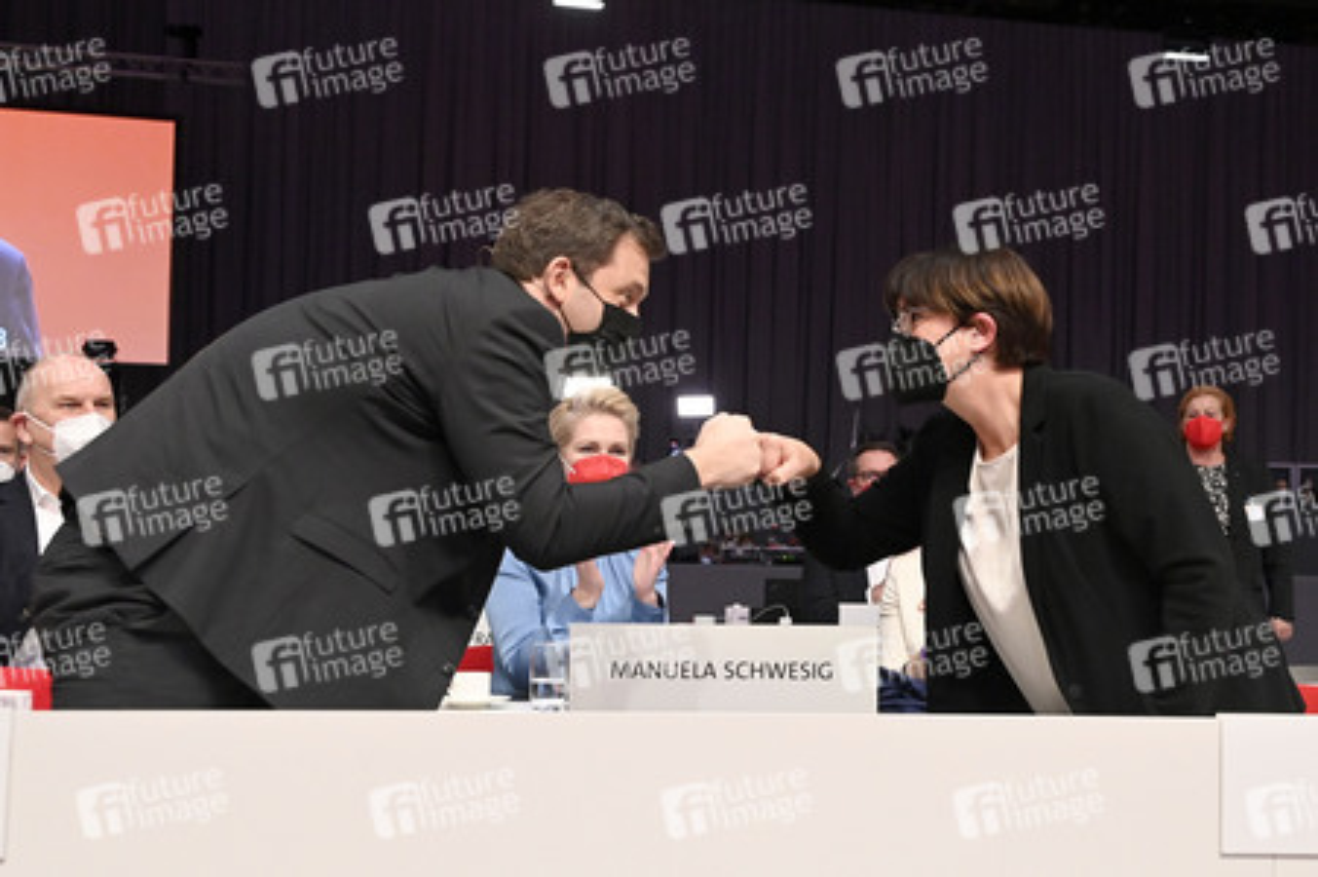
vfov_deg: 30.5
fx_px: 1610
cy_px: 438
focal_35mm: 44
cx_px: 659
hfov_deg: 44.5
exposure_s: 1/320
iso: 5000
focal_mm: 44
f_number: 5.6
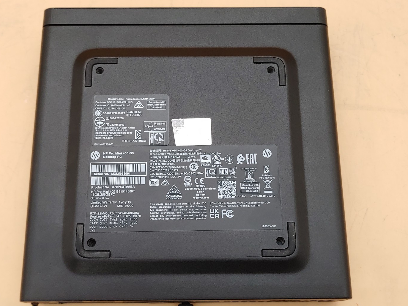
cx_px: 196
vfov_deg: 33.6
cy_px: 159
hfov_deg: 43.8
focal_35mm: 43
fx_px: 507
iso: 50
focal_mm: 4.36
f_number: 1.8
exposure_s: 1/92
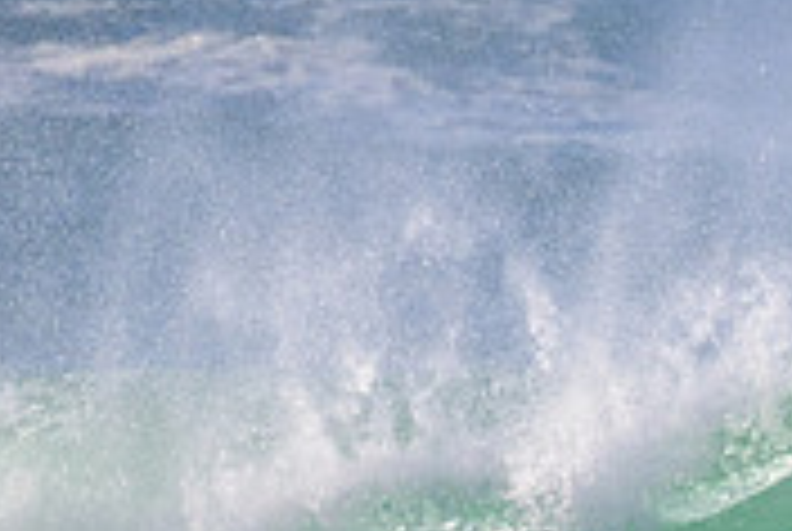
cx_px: 1004
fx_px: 58023
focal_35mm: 2633
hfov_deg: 0.8
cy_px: 565
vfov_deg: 0.5
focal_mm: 800
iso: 1800
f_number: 11
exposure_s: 1/2000
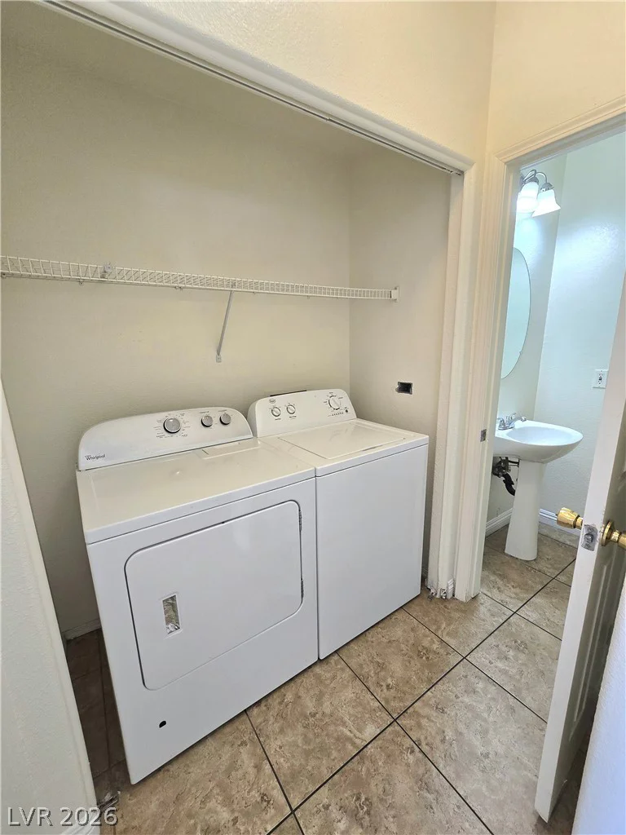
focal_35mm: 13
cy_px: 418
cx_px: 313
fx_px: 313
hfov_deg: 89.9
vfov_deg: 106.2
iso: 100
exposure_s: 1/60.2
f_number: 2.2
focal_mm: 2.2
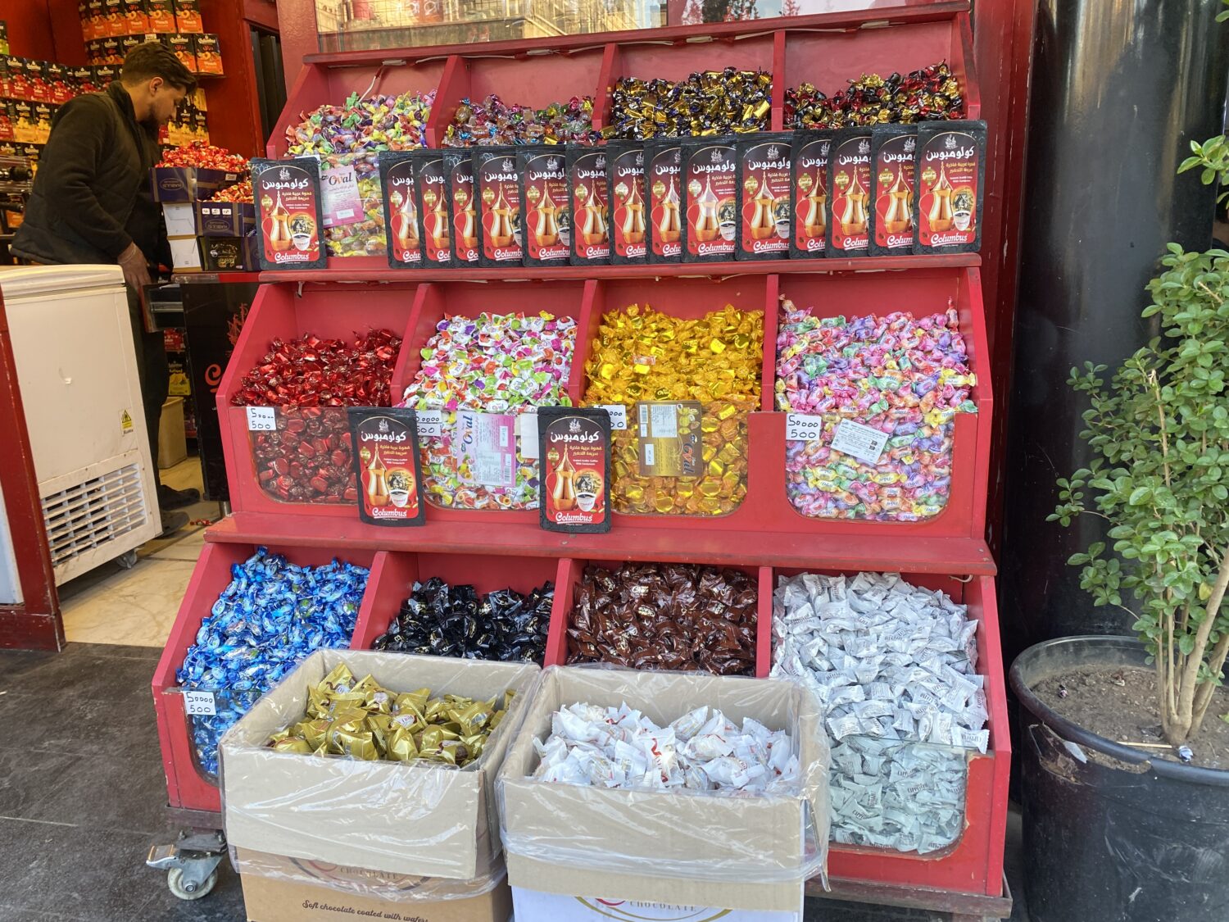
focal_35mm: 26
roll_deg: +1.1
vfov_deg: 53.1
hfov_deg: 67.3
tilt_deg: -13.6
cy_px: 461
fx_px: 923
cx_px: 614
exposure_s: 1/121
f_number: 1.8
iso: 100
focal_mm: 4.25
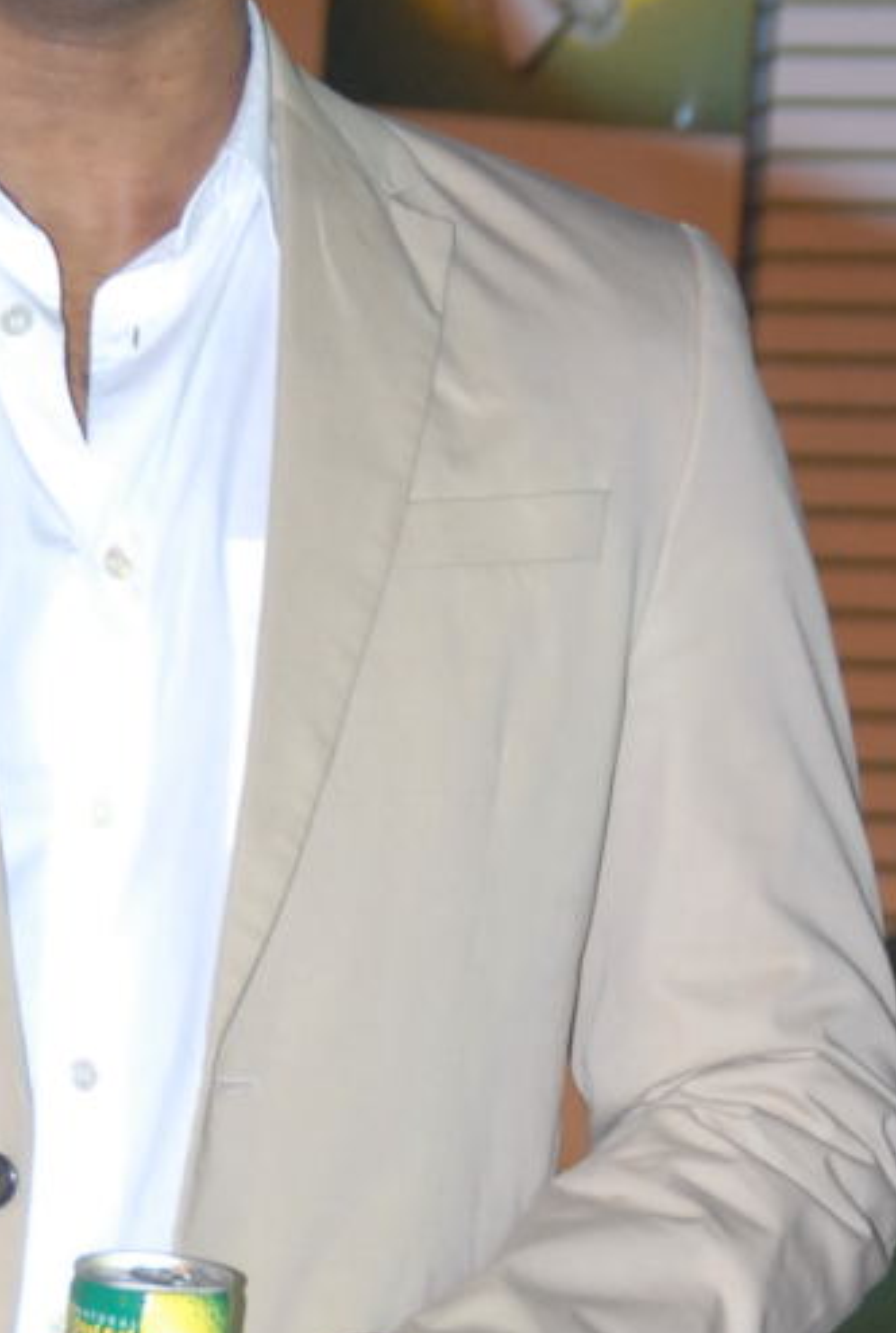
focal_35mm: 340
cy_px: 1282
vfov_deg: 6.0
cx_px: 143
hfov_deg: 4.1
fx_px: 12622
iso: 400
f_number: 5.6
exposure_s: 1/125
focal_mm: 70
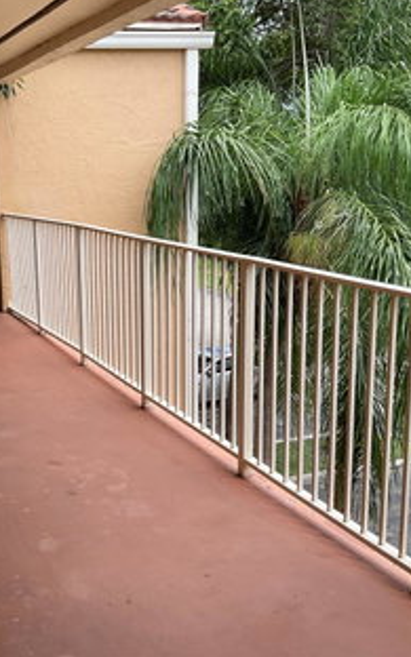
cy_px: 322
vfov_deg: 47.2
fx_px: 753
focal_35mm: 42
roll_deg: +3.6
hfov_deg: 29.6
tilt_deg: -9.9
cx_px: 64
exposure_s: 1/478
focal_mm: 3
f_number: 1.8
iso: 16
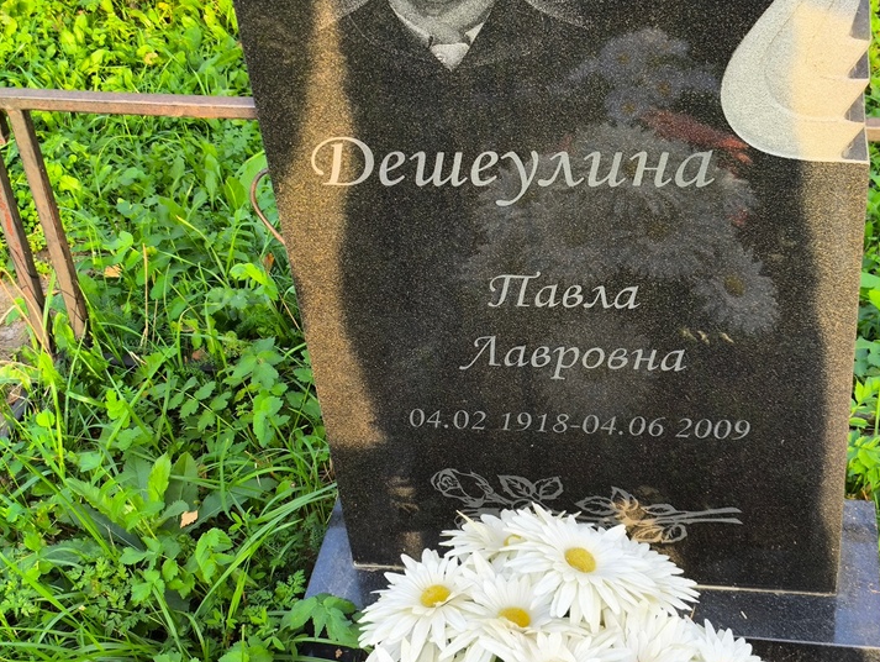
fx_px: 1425
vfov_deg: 26.1
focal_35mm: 56
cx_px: 456
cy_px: 309
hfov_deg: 34.3
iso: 50
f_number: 1.7
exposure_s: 1/144
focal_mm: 4.71
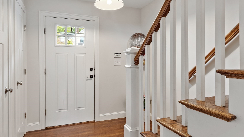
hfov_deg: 78.6
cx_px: 116
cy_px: 61
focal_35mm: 23
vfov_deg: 49.4
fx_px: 149
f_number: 8
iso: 200
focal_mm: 12
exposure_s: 4
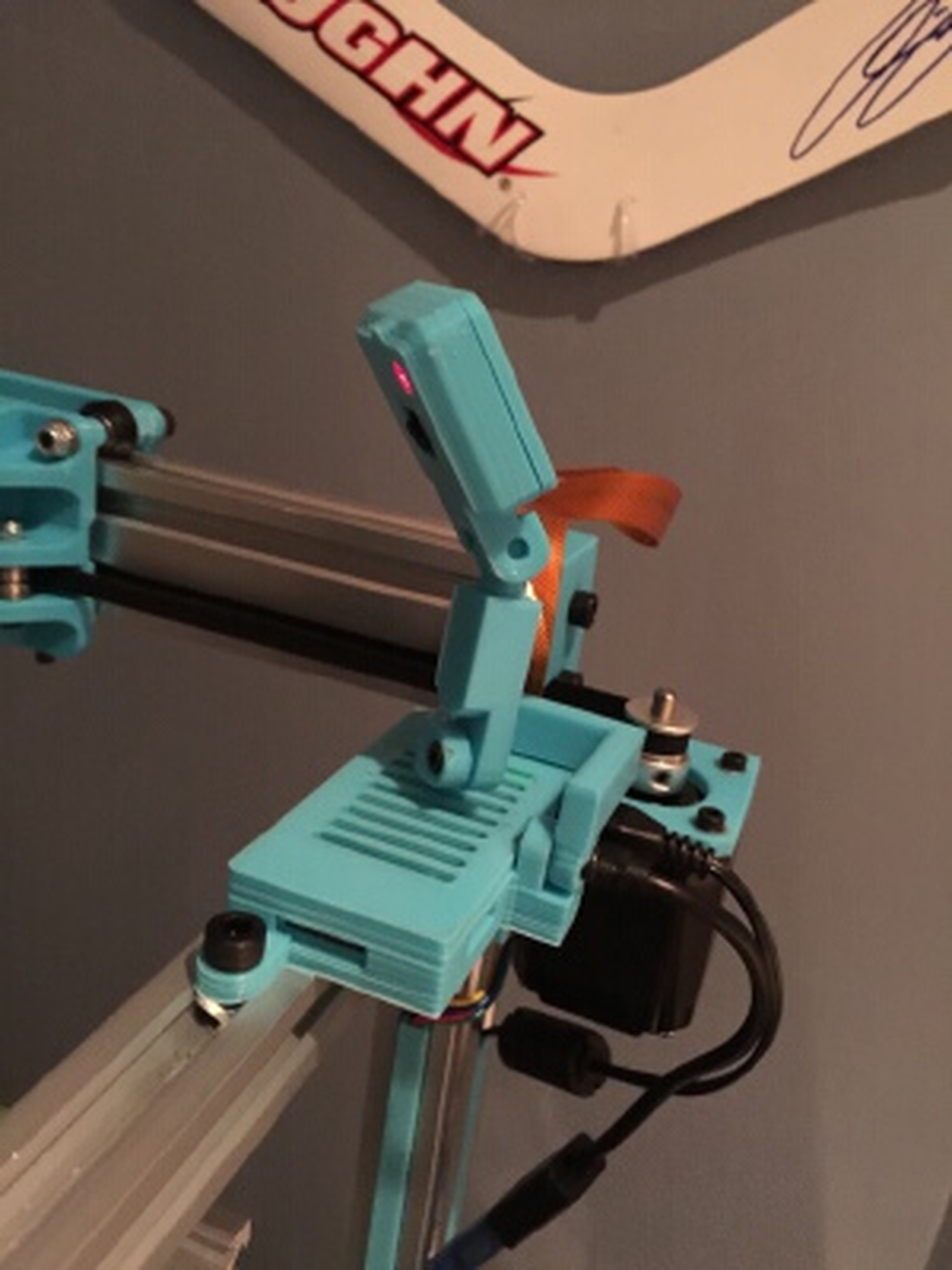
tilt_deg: -18.5
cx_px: 476
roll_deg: -8.2
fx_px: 1063
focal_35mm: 29
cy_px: 635
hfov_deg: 48.2
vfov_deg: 61.7
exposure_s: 1/4
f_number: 2.2
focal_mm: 4.15
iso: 100
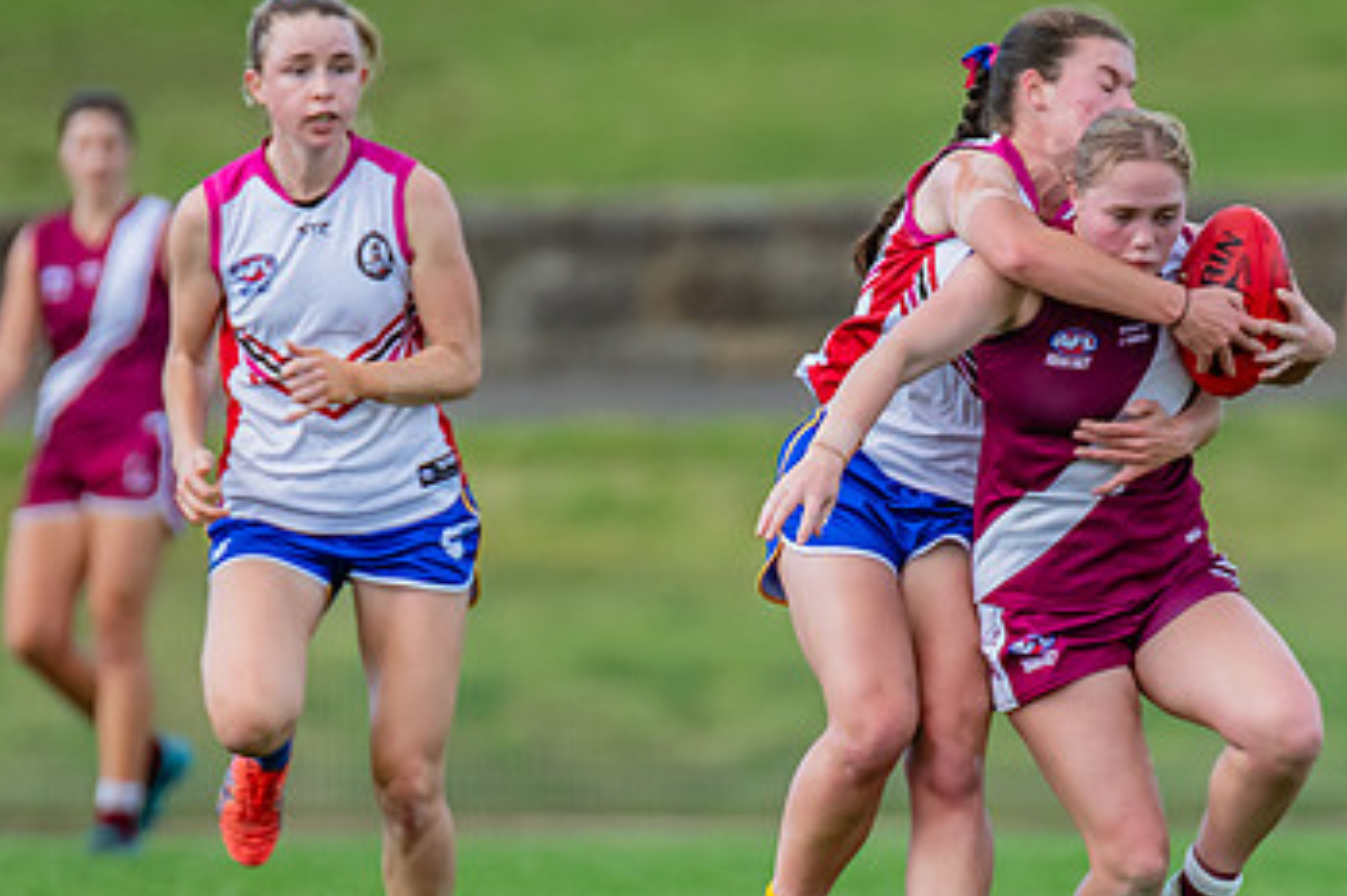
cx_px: 998
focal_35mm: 1136
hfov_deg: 1.8
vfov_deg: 1.2
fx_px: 42483
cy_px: 617
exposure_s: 1/1600
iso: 800
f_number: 4.5
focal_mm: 420
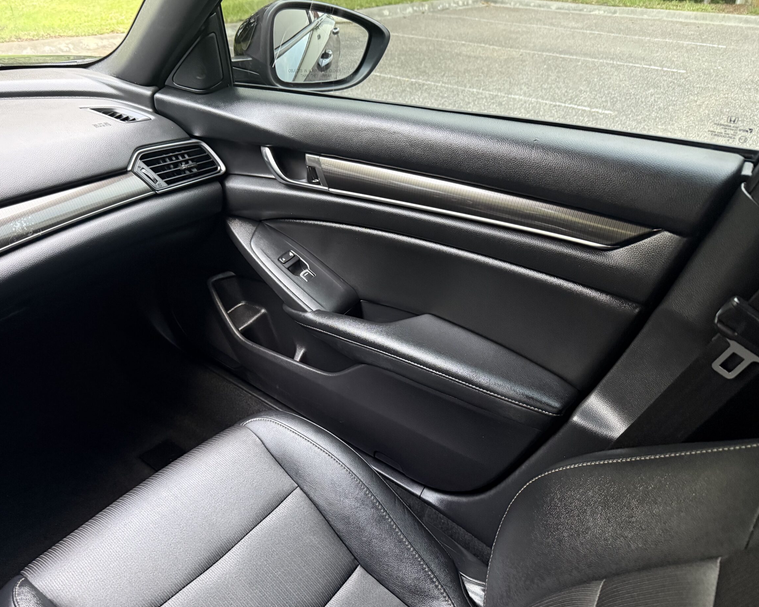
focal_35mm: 26
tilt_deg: -31.3
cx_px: 345
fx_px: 584
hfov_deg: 65.9
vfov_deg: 54.9
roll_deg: -0.3
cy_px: 311
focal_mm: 6.76
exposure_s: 1/50
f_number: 1.78
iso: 640
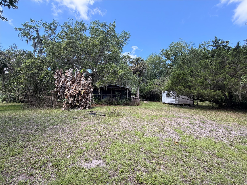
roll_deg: -0.1
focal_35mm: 14
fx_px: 100
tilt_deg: +2.9
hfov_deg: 102.1
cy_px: 92
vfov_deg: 85.7
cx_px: 124
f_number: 2.2
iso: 64
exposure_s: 1/199
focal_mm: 2.22
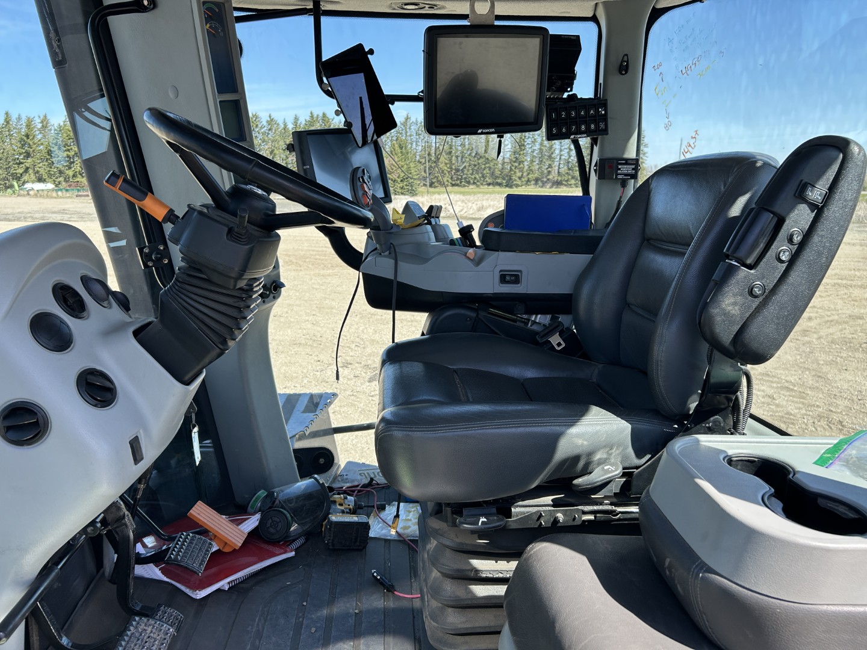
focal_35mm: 26
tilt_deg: -11.7
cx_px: 434
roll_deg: -0.2
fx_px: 651
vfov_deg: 53.1
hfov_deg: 67.3
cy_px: 325
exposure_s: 1/1000
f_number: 1.5
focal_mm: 5.7
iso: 50
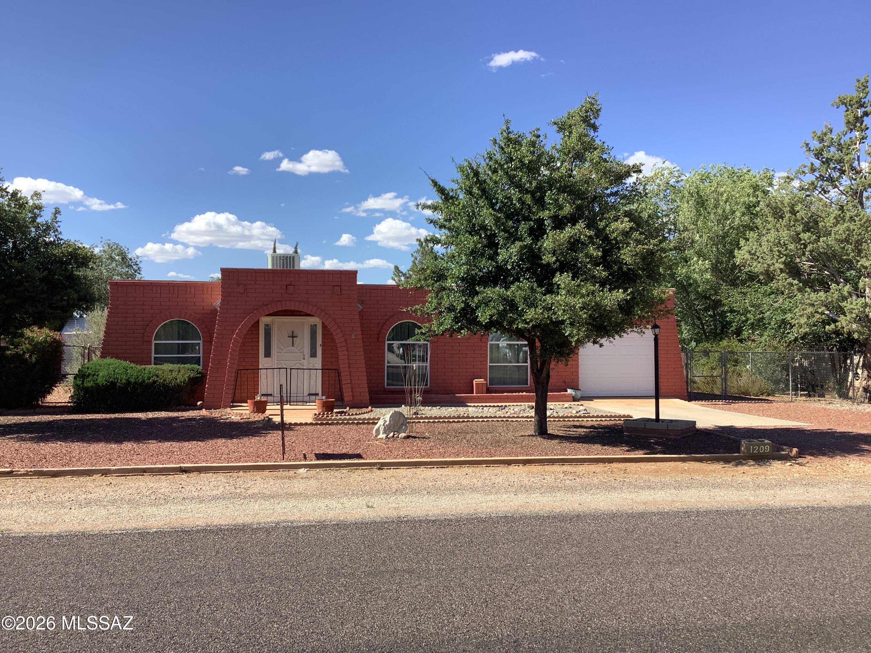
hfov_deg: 58.4
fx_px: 780
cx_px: 436
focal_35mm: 31
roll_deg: +0.6
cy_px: 326
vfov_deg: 45.4
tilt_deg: +0.6
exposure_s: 1/994
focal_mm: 3.3
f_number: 2.4
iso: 25
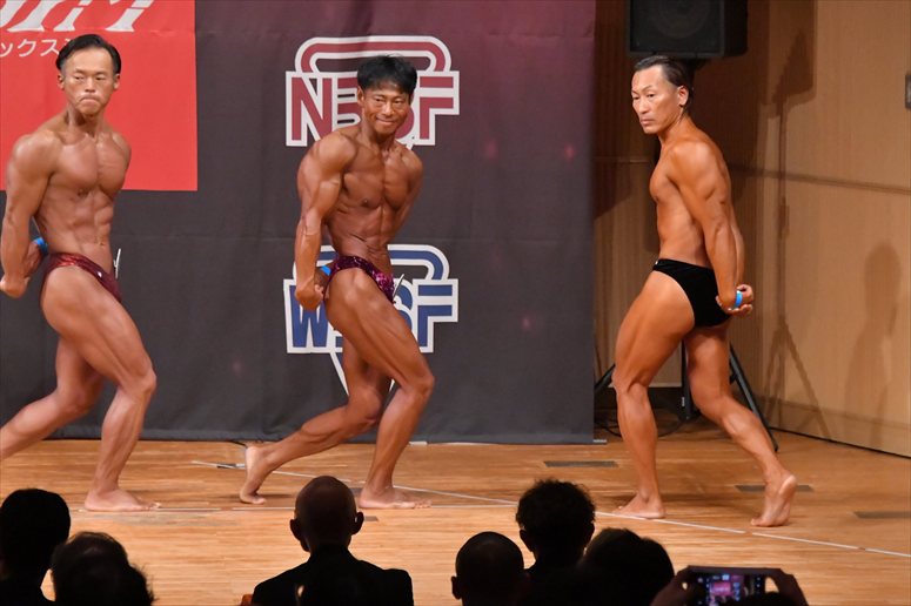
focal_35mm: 270
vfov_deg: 5.1
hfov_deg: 7.6
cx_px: 456
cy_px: 303
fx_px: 6829
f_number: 5.6
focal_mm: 180
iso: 11400
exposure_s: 1/400
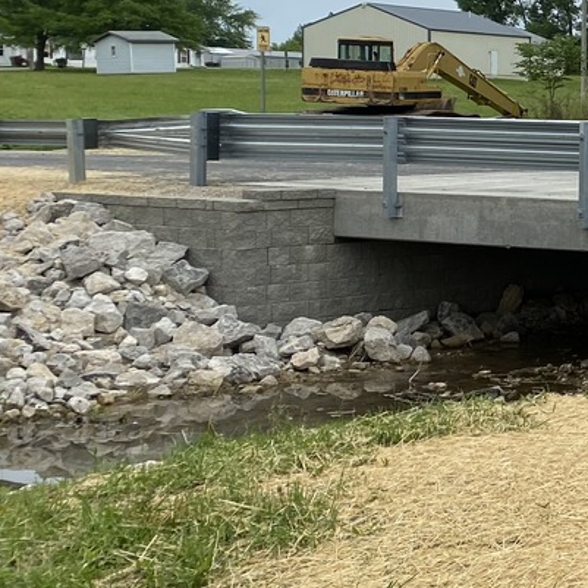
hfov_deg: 17.2
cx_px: 999
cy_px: 221
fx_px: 1653
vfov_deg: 20.1
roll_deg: -2.4
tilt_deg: -3.4
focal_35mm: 86
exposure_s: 1/2066
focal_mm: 4.25
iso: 32
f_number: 1.8
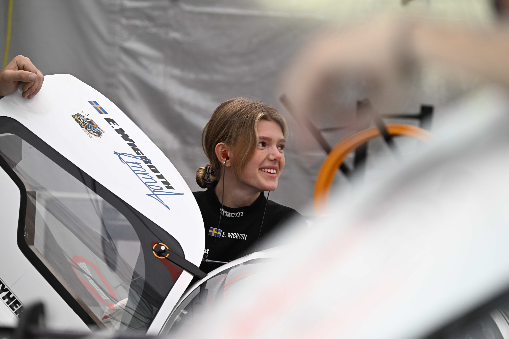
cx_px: 254
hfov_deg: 7.4
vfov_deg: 4.9
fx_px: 3959
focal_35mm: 280
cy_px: 170
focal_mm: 280
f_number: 5.6
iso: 400
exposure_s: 1/160
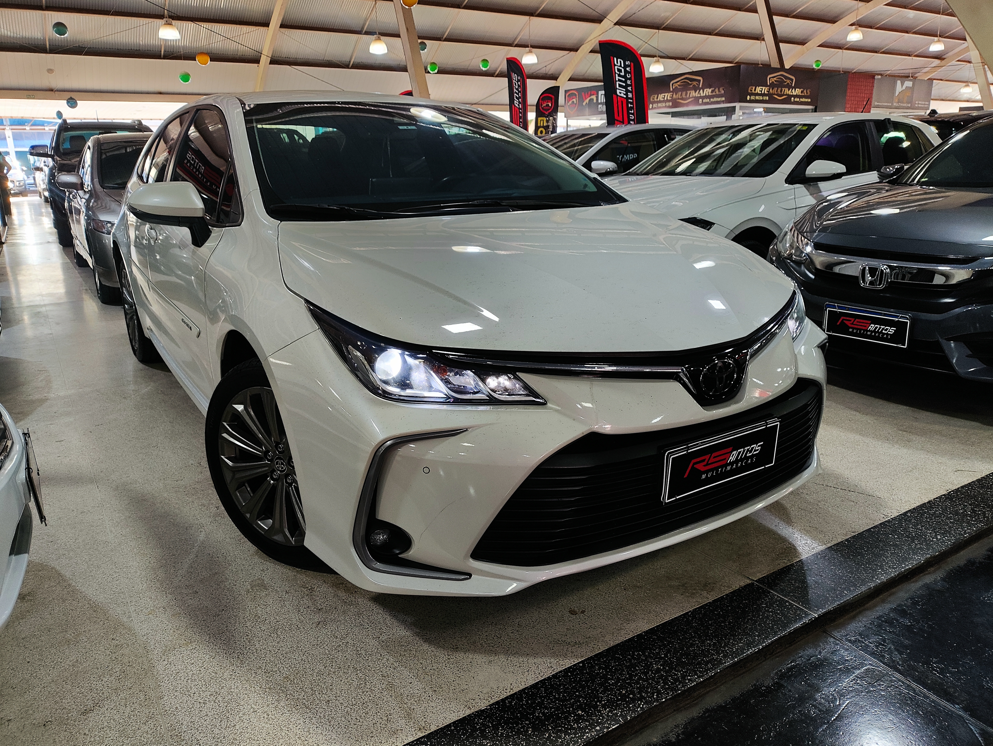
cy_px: 373
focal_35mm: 24
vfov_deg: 56.9
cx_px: 496
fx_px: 689
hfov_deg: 71.6
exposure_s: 1/30
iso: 79
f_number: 1.8
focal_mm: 4.68
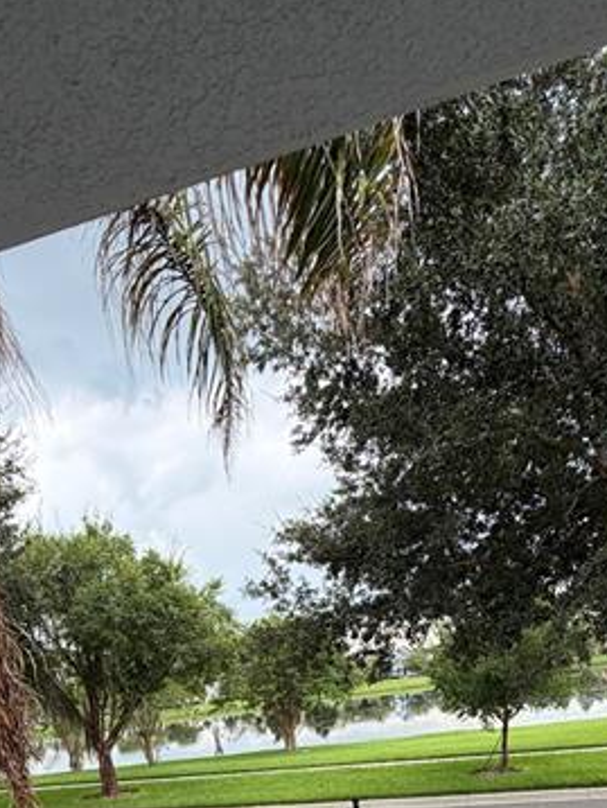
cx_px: 314
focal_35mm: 30
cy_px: 799
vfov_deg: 49.5
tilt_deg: -8.9
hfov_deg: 46.8
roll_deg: +6.7
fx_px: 701
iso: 64
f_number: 2.2
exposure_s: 1/121
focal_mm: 2.22
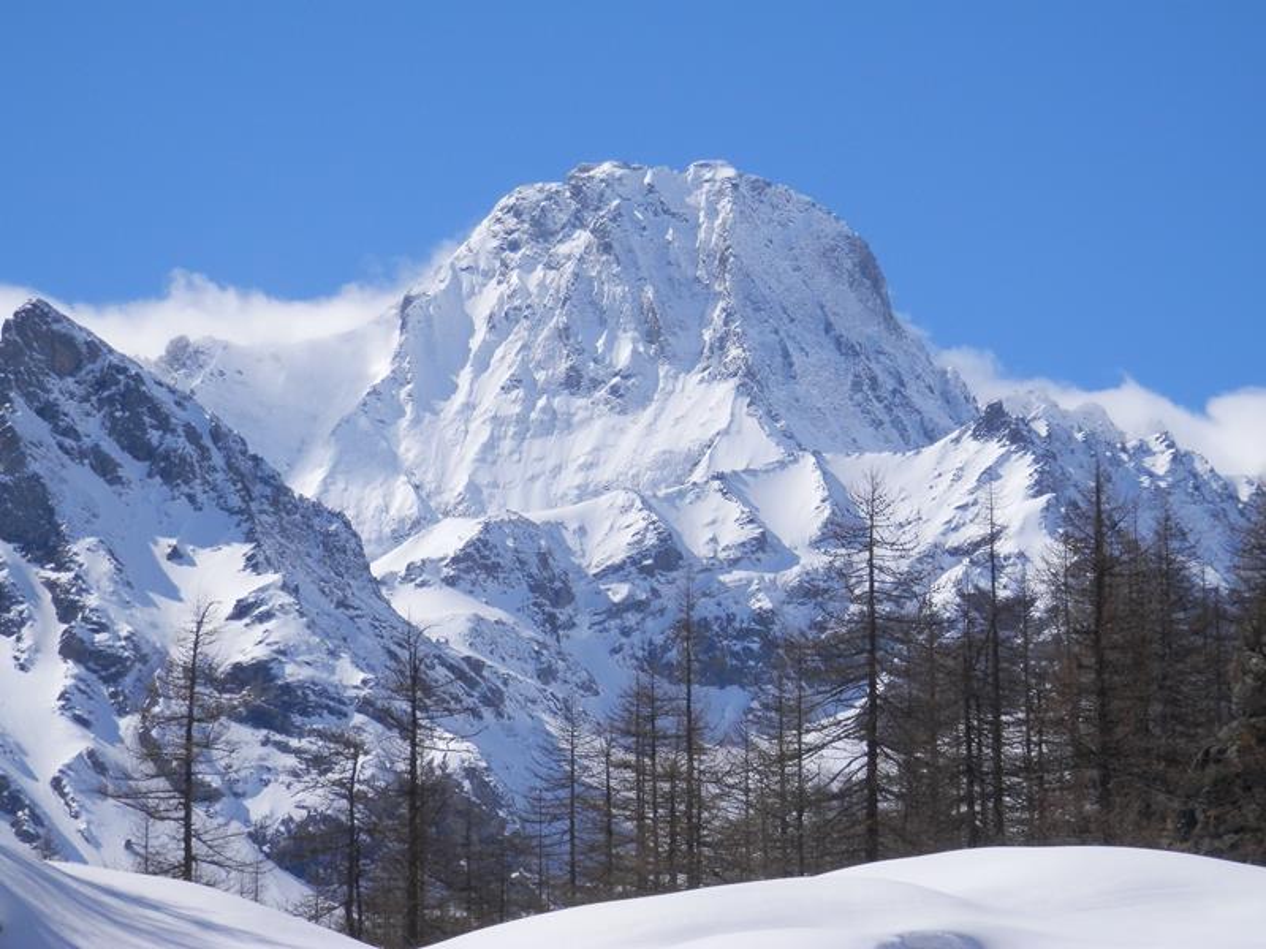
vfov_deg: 9.6
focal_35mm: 154
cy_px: 474
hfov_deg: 12.8
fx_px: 5632
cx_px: 633
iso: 125
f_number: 15.6
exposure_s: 1/200
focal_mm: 27.5
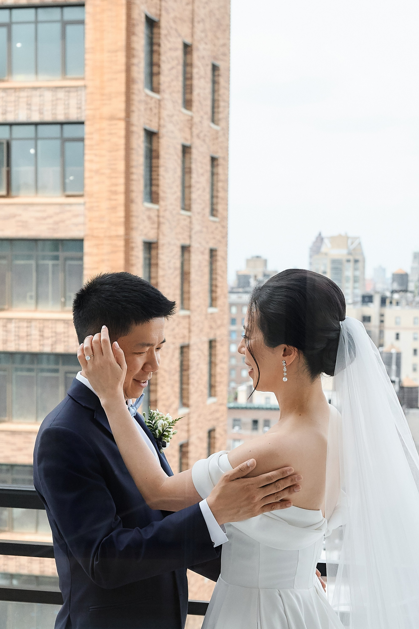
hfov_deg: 19.2
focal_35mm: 71
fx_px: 1239
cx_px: 217
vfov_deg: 28.3
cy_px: 406
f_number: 4
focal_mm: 35
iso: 1250
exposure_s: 1/4000
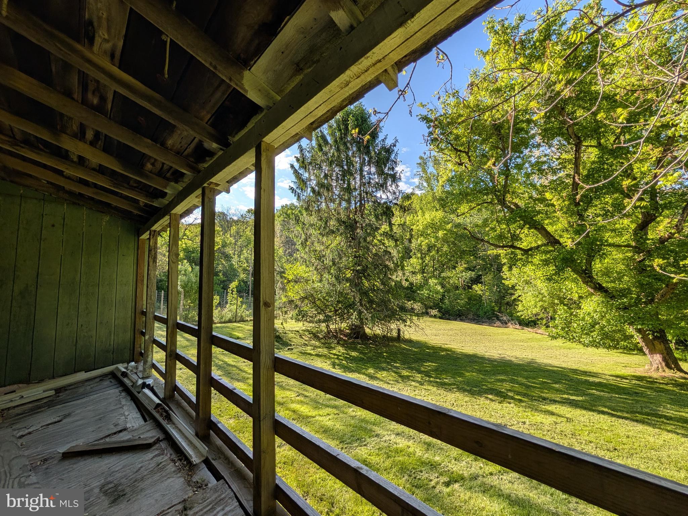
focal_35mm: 12
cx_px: 344
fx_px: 239
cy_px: 258
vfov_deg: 94.5
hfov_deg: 110.5
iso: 59
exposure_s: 1/2342
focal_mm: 2.02
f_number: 1.7
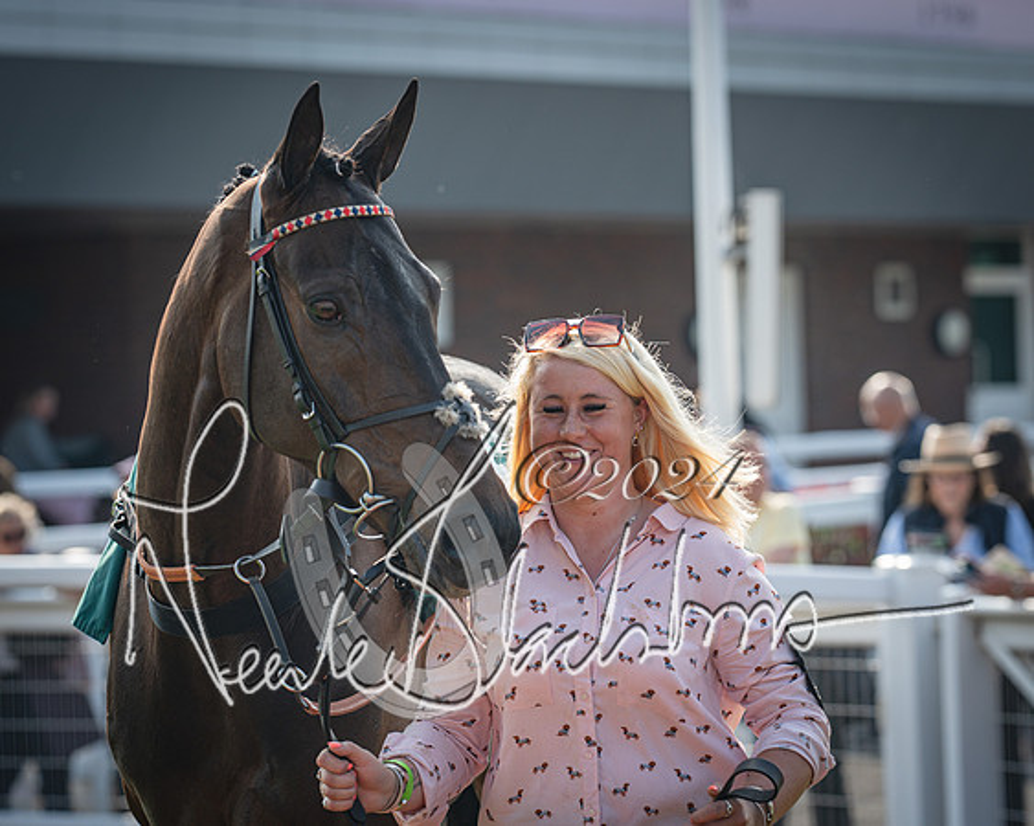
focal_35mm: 186
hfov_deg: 10.4
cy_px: 321
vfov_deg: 8.3
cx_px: 517
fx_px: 5688
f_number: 4
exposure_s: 1/500
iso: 80
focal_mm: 135
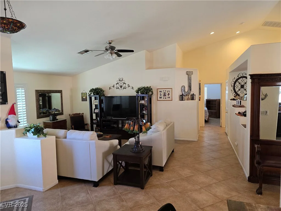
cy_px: 106
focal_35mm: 23
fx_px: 187
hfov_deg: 73.9
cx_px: 140
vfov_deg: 58.9
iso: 320
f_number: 1.7
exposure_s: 1/120
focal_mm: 6.3
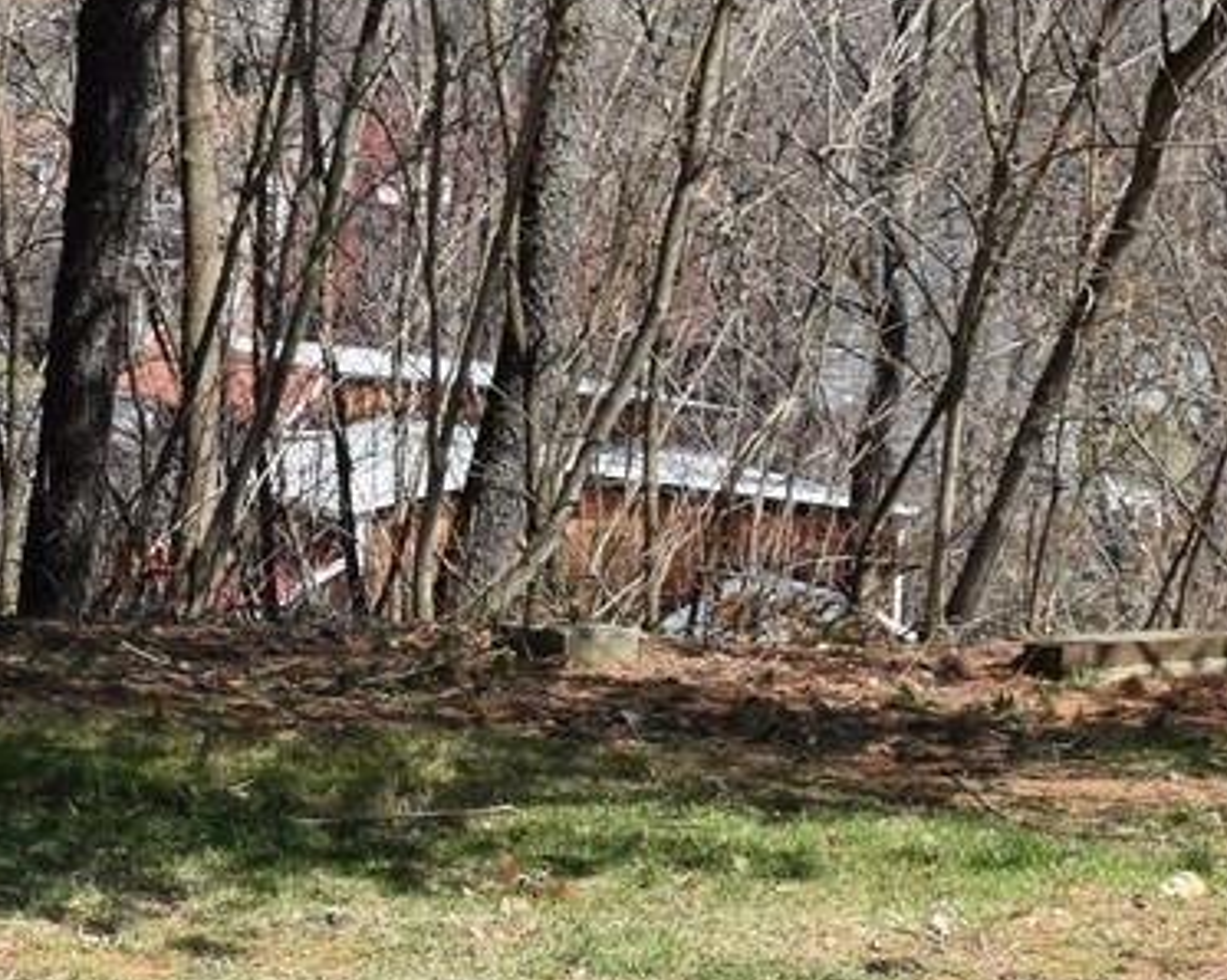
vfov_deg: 11.3
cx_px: -220
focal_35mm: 136
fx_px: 4936
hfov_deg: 13.8
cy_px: 635
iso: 100
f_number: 9
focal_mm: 30
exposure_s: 1/200
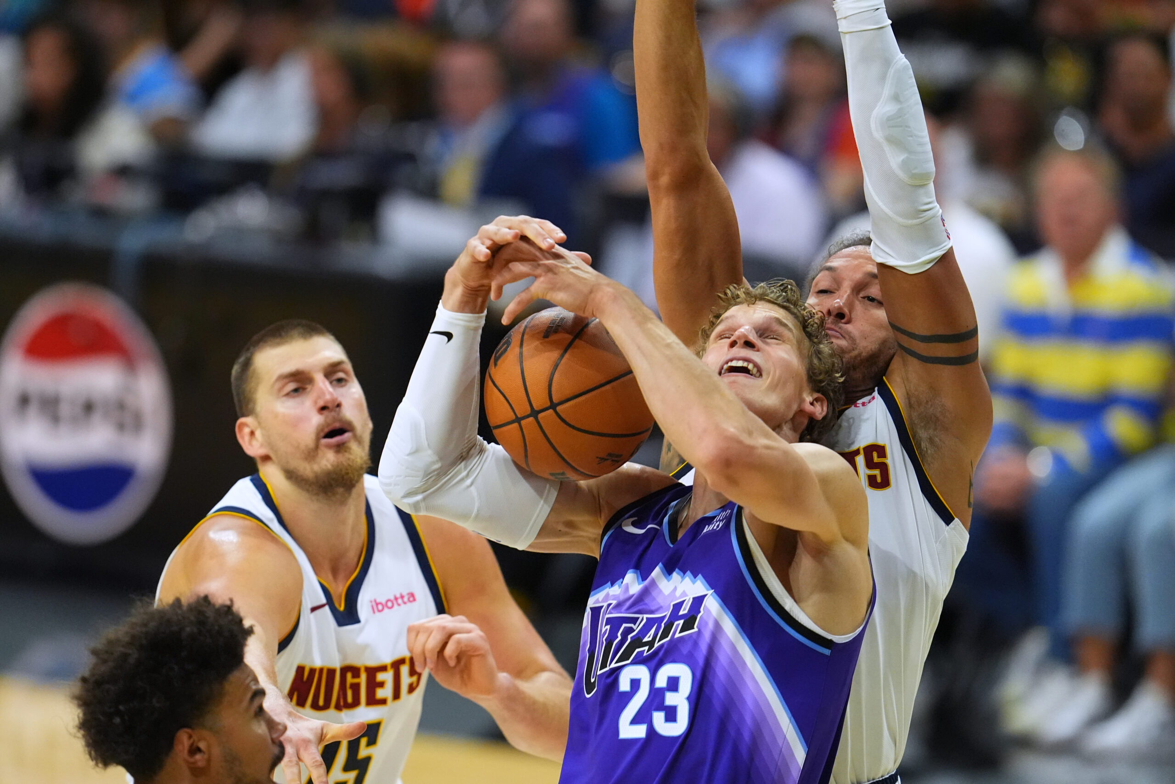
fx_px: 13055
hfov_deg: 5.2
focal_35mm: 400
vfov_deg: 3.4
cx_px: 588
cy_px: 392
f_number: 3.5
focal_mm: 400
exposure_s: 1/2000
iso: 6400
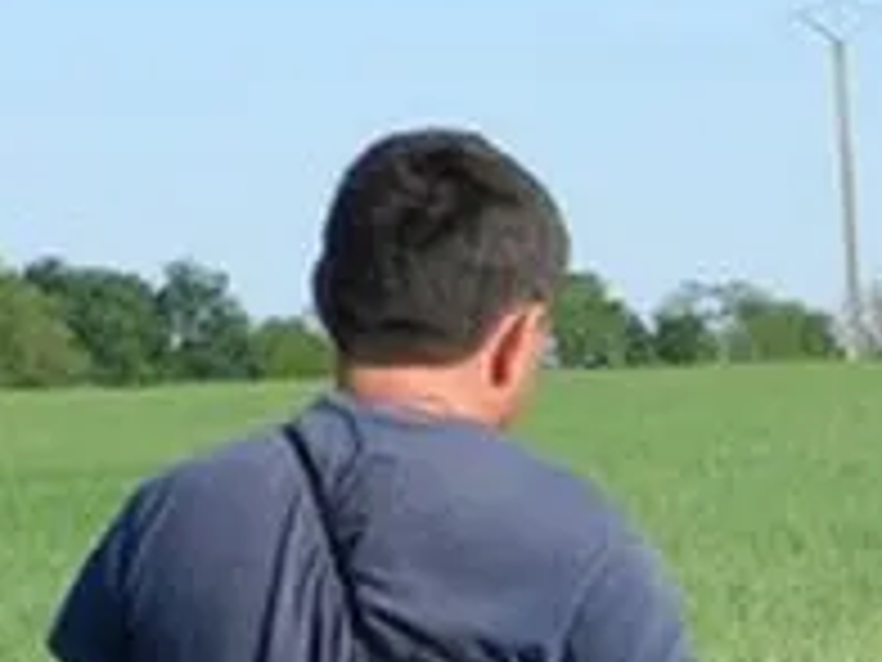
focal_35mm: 282
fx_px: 7185
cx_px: 1652
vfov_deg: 5.2
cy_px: 1315
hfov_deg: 6.8
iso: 160
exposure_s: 1/800
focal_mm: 8.1
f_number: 4.2
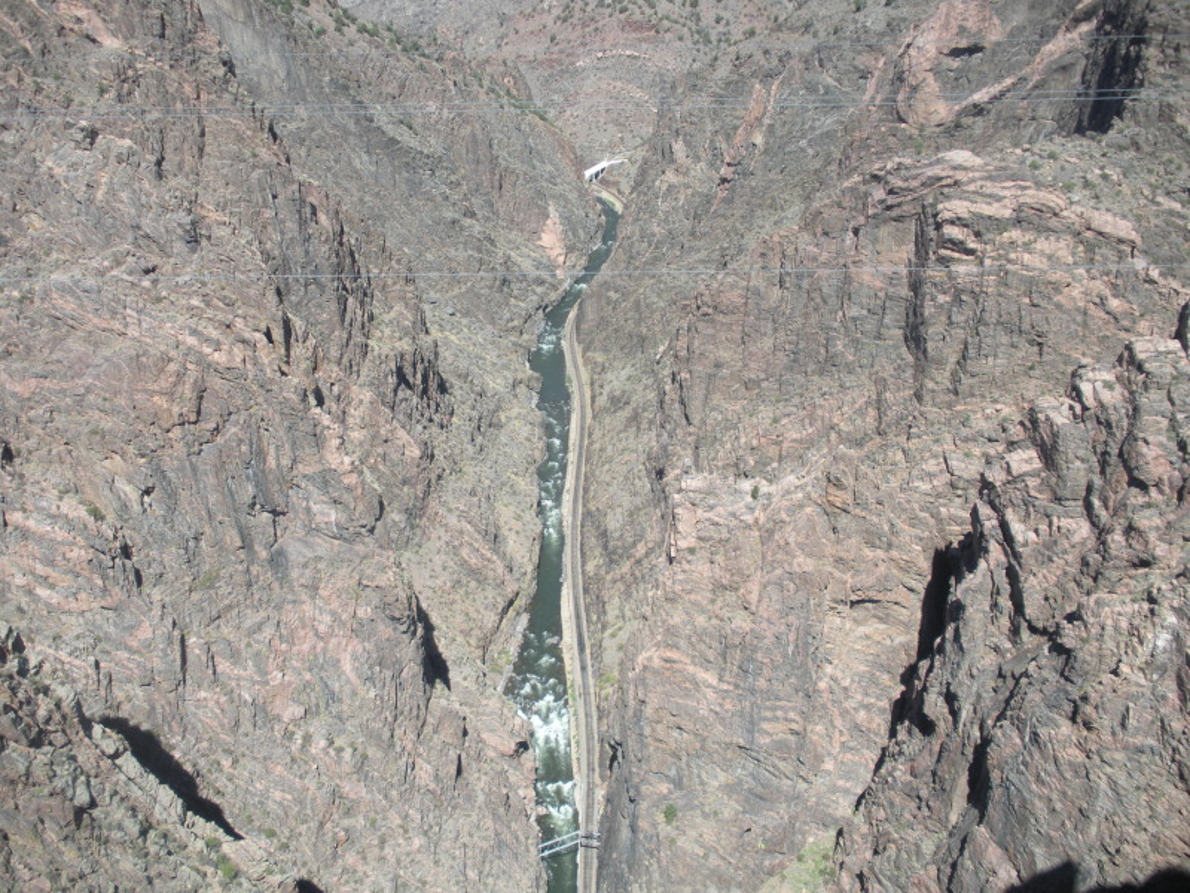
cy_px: 446
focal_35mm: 36
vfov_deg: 39.7
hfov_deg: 51.4
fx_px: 1238
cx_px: 595
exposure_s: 1/420
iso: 64
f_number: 3.5
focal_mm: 6.3
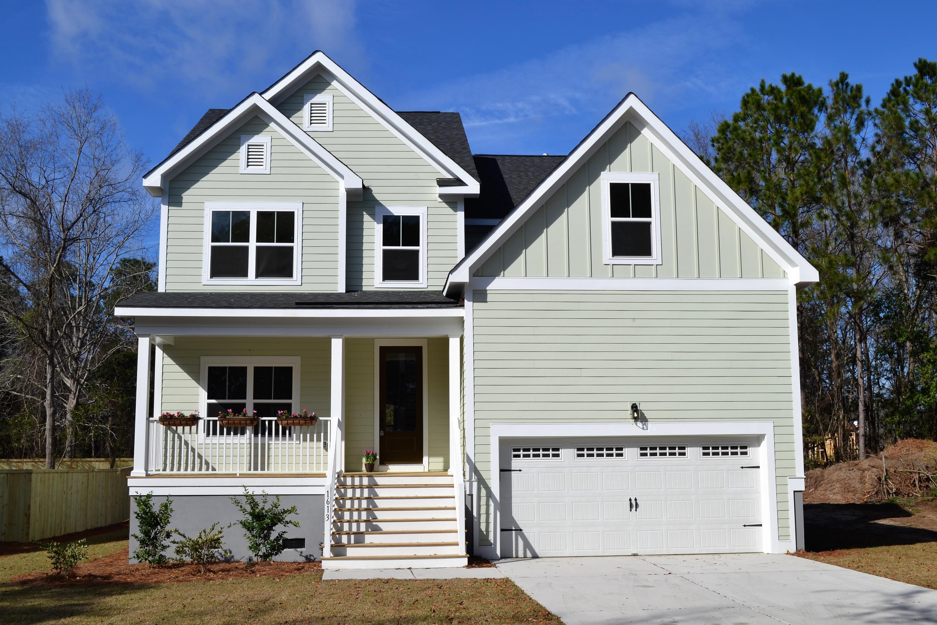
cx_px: 468
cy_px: 312
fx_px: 1015
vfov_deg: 34.2
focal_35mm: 39
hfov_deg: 49.6
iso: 100
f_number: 9
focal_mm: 26
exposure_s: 1/320
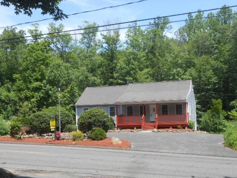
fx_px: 335
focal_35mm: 49
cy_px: 89
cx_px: 118
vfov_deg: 29.7
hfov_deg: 38.9
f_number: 4.8
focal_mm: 8.8
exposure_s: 1/320
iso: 80
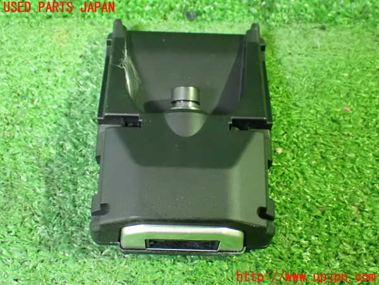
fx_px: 635
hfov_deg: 33.2
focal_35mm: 58
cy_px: 142
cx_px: 190
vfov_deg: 25.2
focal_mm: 10.35
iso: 1600
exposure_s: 1/25
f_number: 3.5
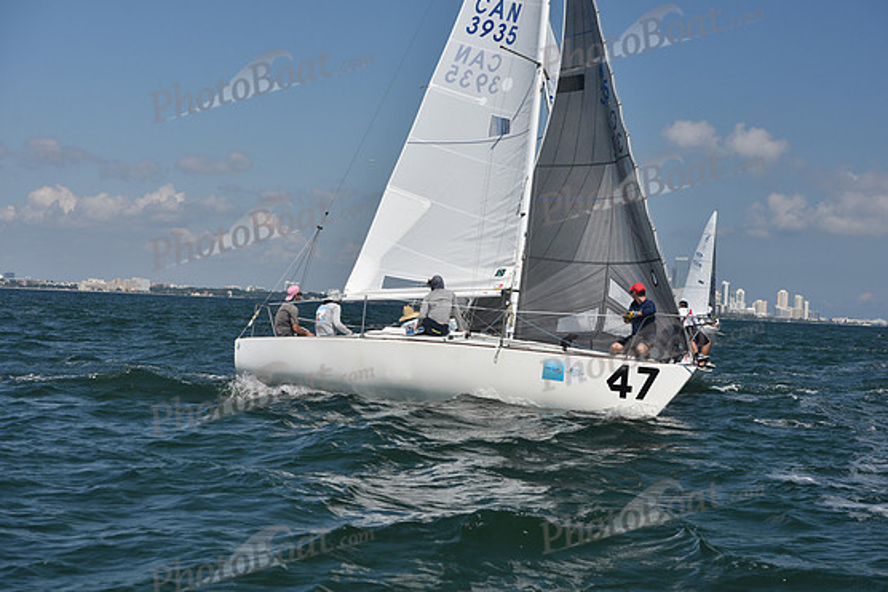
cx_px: 458
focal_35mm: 73
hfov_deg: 27.7
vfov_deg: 18.7
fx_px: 1801
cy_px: 290
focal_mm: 70
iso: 250
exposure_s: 1/1000
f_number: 7.1
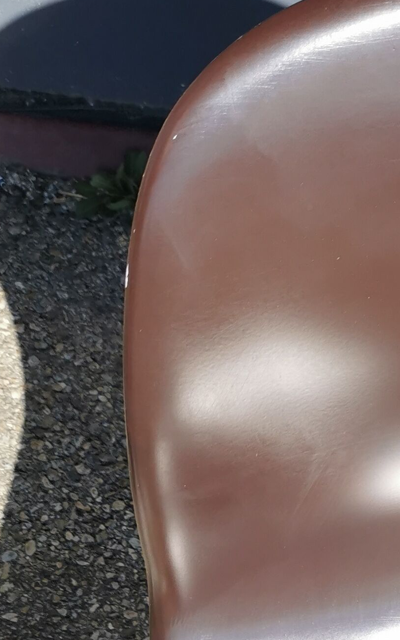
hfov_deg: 15.0
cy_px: 691
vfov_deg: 24.2
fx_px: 1395
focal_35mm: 80
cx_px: 624
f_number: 1.8
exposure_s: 1/1980
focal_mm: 5.58
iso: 50
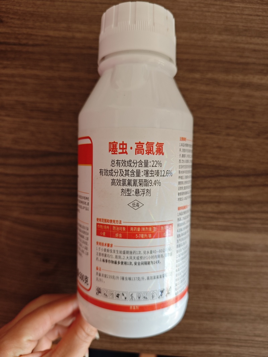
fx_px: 237
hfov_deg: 58.9
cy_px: 178
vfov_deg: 73.9
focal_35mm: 23
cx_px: 134
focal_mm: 6.55
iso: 100
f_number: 1.6
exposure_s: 1/100
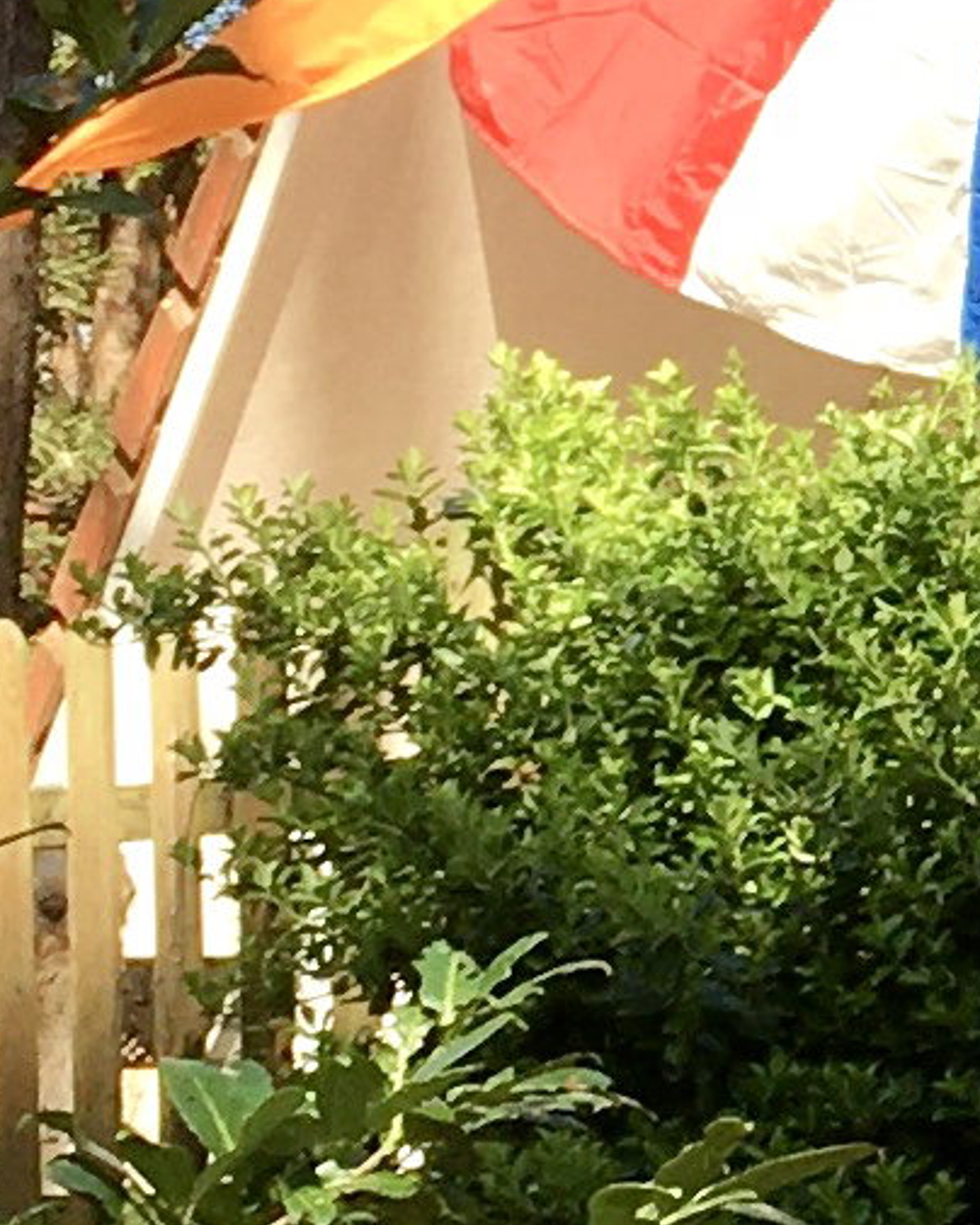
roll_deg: +0.7
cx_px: 2254
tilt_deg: +8.2
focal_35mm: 226
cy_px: 22
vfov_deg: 8.5
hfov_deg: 6.5
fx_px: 8194
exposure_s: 1/565
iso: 25
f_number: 2.2
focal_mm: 4.15
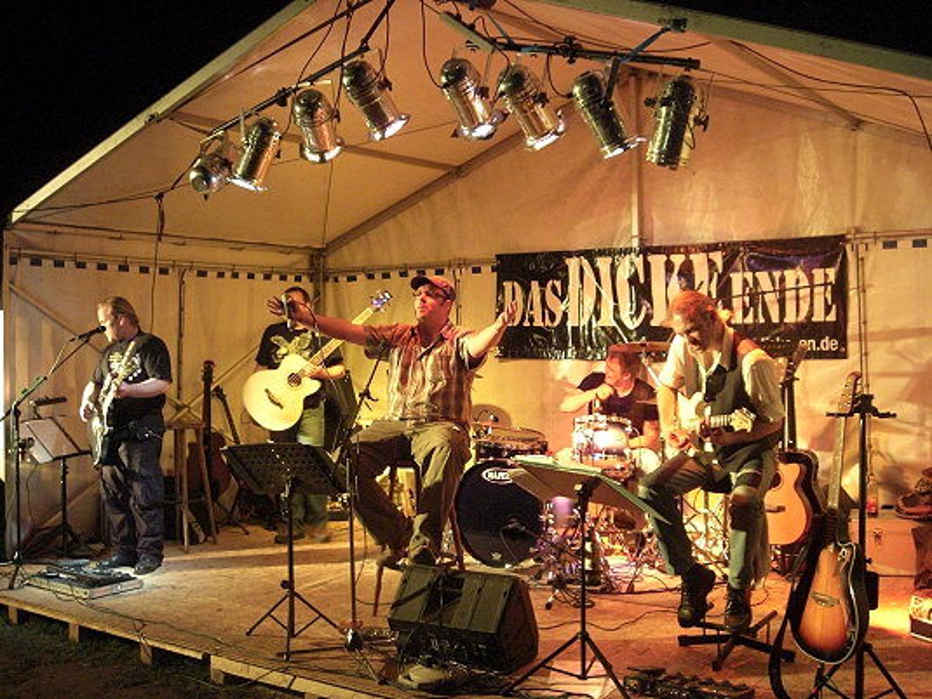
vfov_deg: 37.7
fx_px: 1023
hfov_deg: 49.0
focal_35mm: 38
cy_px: 350
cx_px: 466
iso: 800
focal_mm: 7.9
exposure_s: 1/20
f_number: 2.8
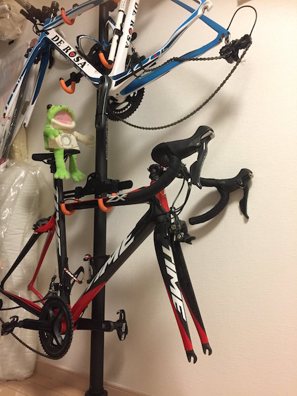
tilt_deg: +9.1
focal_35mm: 29
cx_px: 148
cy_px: 198
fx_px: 332
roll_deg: -2.4
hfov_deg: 48.2
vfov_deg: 61.7
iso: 200
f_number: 2.2
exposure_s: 1/30
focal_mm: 4.15
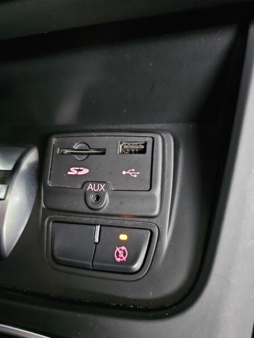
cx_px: 126
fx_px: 235
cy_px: 173
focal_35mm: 24
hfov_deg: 56.8
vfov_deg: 71.6
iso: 1250
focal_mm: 6.3
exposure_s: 1/25
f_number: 1.7
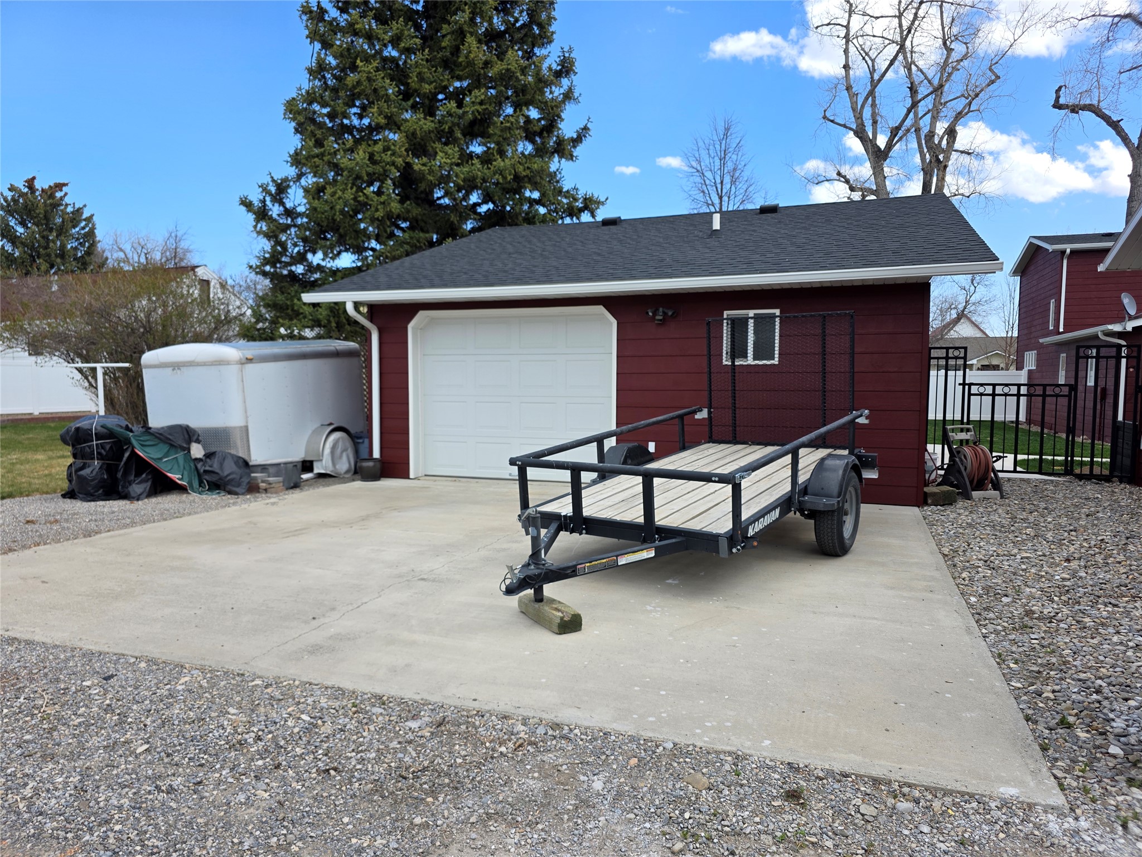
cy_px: 428
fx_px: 759
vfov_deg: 58.9
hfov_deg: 73.9
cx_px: 571
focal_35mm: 23
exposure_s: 1/2531
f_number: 1.7
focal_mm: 6.3
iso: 80
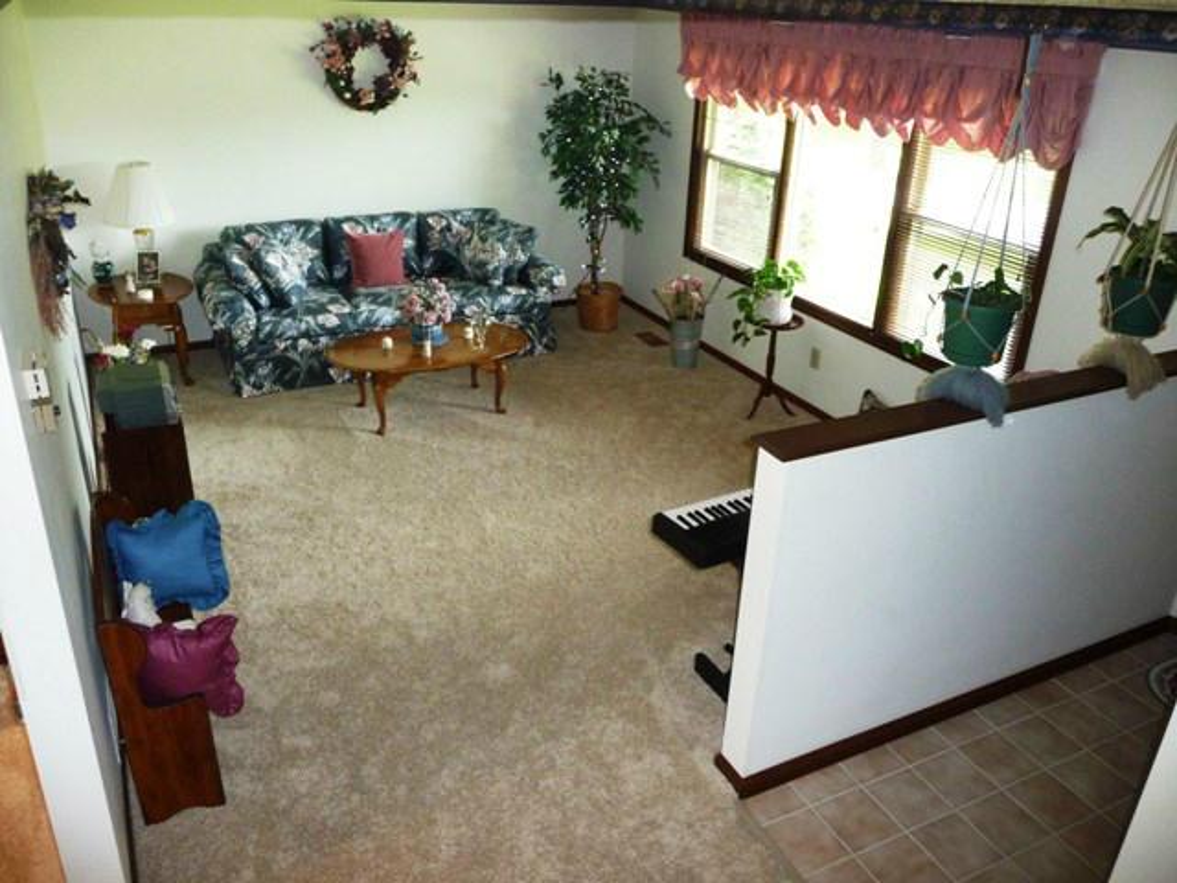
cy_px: 442
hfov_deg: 63.4
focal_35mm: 28
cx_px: 588
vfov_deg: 49.7
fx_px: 952
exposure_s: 1/30
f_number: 3.3
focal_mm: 4.7
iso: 400
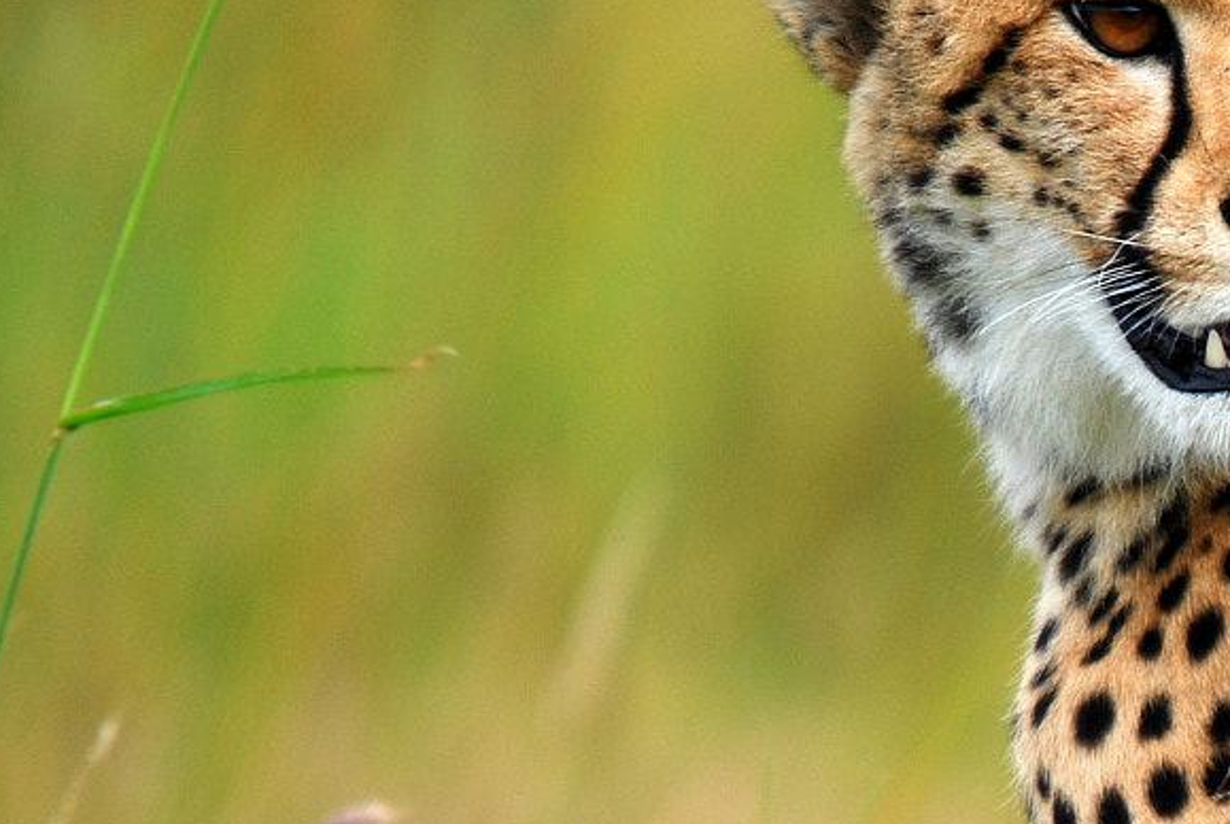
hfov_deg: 1.2
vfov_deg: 0.8
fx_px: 56700
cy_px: 681
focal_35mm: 1657
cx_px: 1570
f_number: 5.6
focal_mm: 400
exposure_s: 1/200
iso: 100
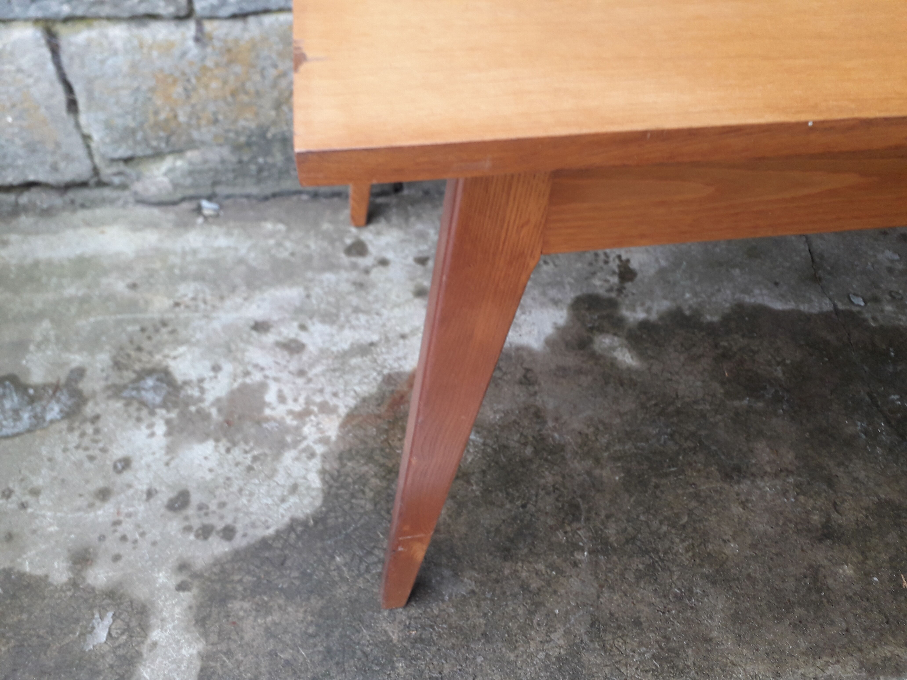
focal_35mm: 27
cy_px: 340
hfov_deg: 65.3
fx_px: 707
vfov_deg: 51.4
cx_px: 454
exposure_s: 1/50
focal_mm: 3.6
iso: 64
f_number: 1.9
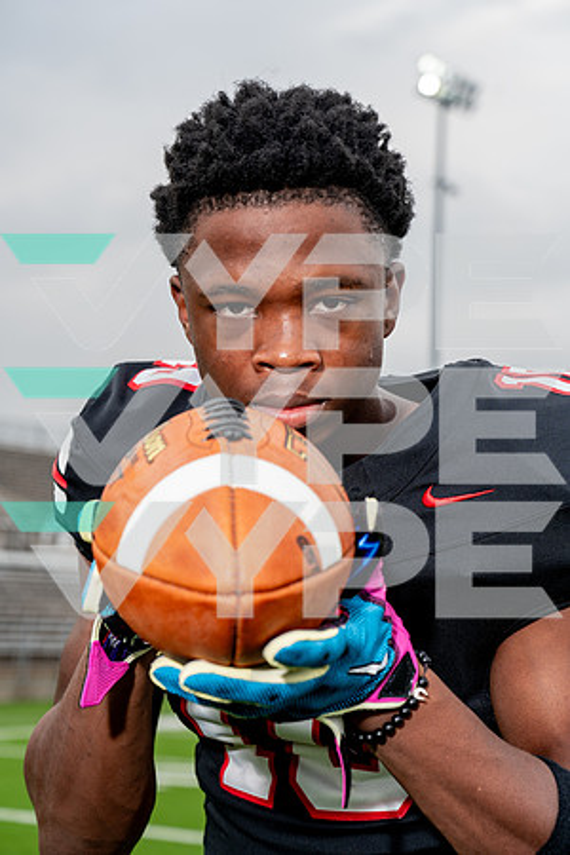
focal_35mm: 65
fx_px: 1544
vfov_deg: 31.0
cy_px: 428
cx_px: 285
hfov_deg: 20.9
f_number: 5
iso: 100
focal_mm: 65
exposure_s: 1/250
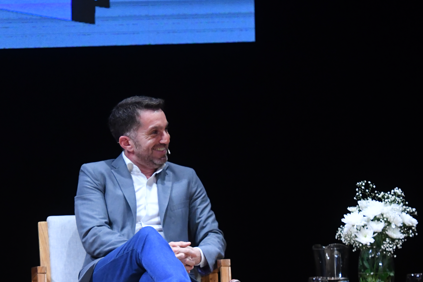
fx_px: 4124
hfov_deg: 5.9
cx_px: 159
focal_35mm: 351
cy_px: 146
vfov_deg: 3.9
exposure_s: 1/500
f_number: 4
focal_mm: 135
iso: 2500
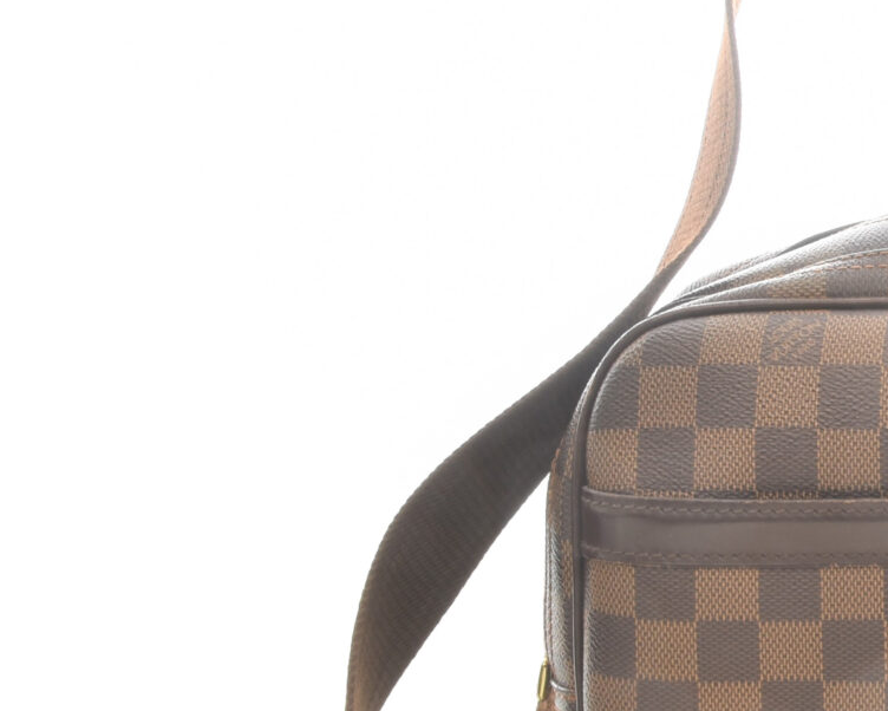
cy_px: 246
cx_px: 1078
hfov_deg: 18.1
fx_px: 2645
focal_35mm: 101
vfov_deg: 15.3
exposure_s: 1/2.5
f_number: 13
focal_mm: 21
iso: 100
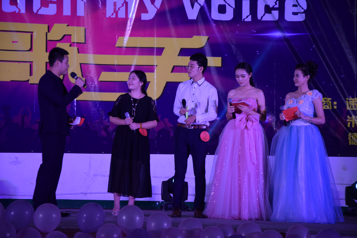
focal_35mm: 128
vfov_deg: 10.8
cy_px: 119
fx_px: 1264
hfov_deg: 16.1
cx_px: 178
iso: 1100
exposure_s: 1/125
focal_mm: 85
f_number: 5.6
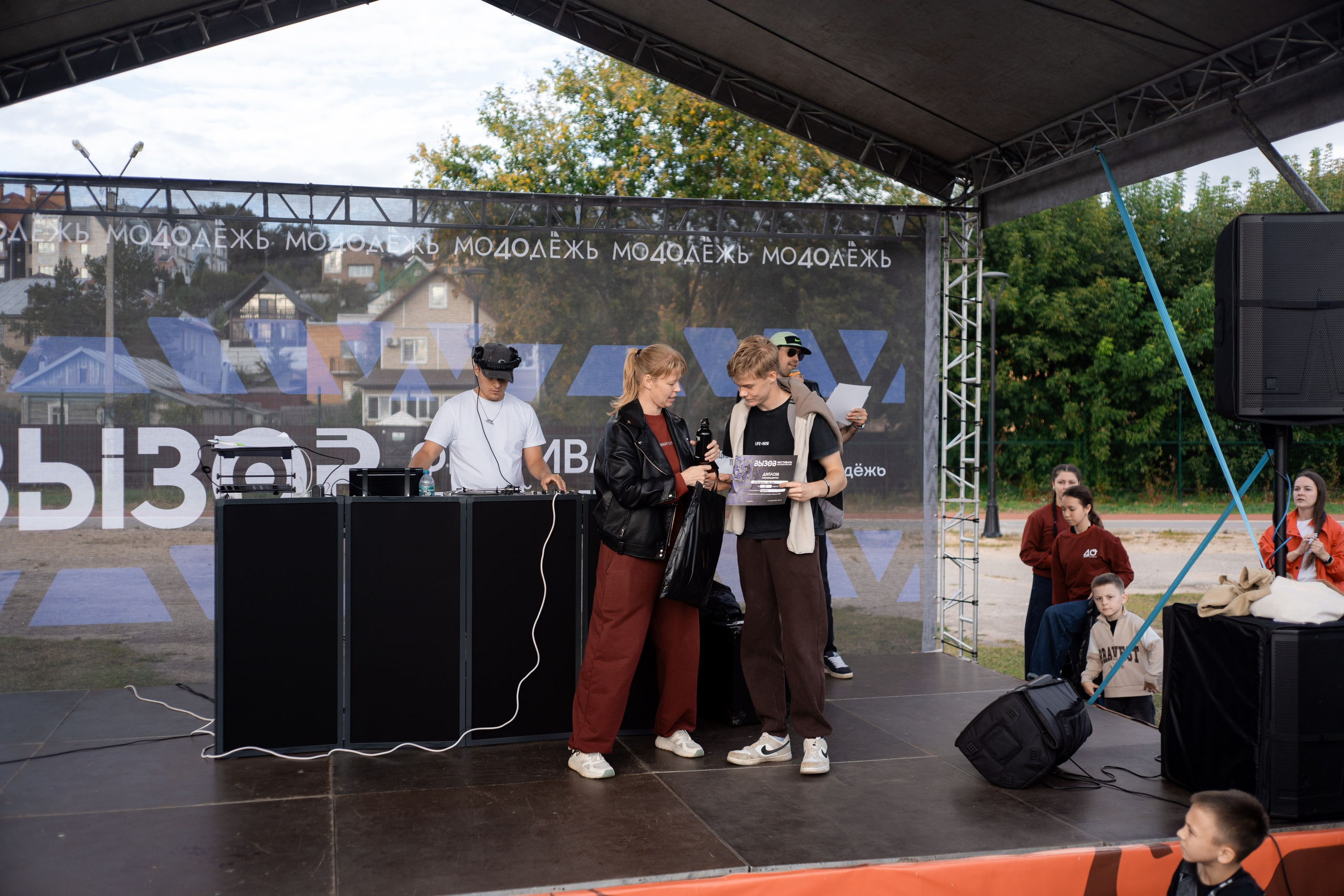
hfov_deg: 54.4
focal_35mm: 35
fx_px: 1307
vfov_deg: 37.9
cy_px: 448
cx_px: 672
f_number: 2.2
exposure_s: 1/800
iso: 100
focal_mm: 35
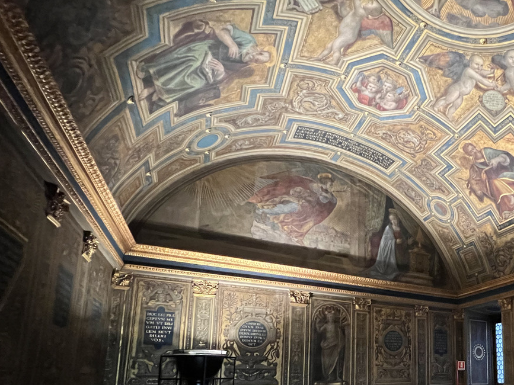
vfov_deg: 51.9
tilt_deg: +7.2
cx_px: 440
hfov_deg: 62.7
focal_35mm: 24
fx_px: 356
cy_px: 325
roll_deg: +0.6
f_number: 1.8
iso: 1000
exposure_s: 1/33
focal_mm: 1.57
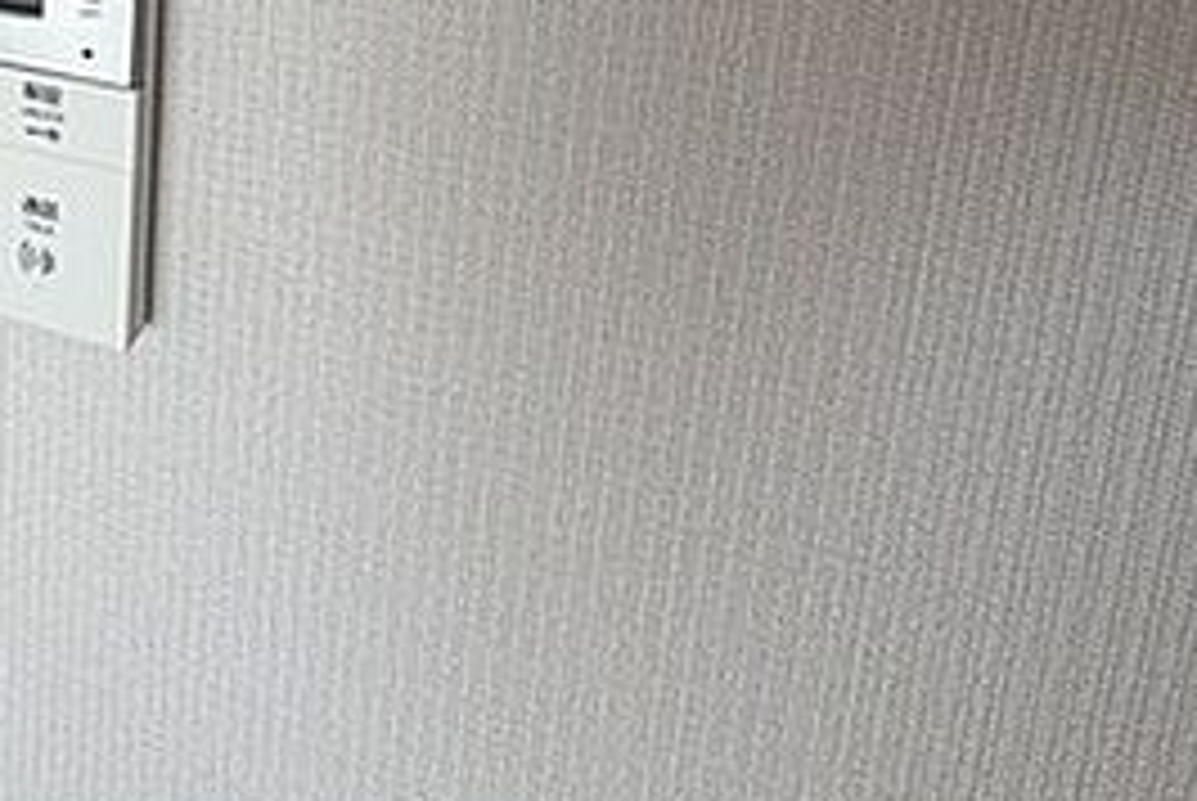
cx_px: -117
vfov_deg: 32.0
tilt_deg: -9.9
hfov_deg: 42.7
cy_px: -144
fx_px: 1165
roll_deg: +0.0
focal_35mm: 35
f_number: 2.2
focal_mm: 2.22
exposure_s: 1/121
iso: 100
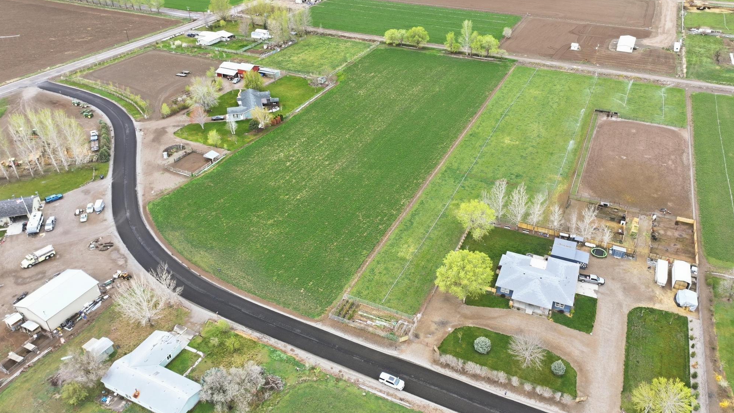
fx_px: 526
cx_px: 372
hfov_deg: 69.9
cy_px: 196
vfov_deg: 42.9
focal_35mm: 27
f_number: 2.8
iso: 130
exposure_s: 1/120
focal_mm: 12.3
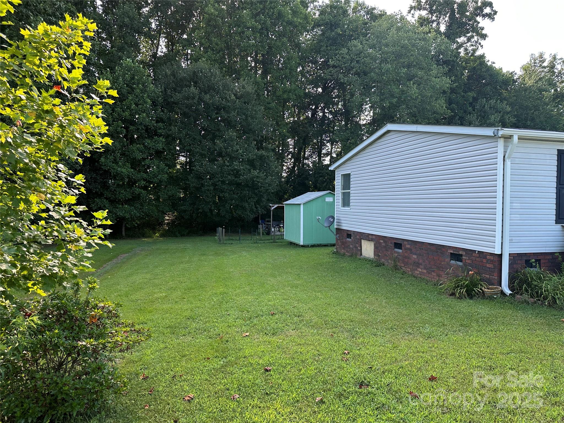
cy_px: 212
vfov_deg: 56.8
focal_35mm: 24
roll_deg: +0.0
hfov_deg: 71.6
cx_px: 282
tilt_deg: +2.3
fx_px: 391
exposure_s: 1/431
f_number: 1.78
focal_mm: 6.86
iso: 80
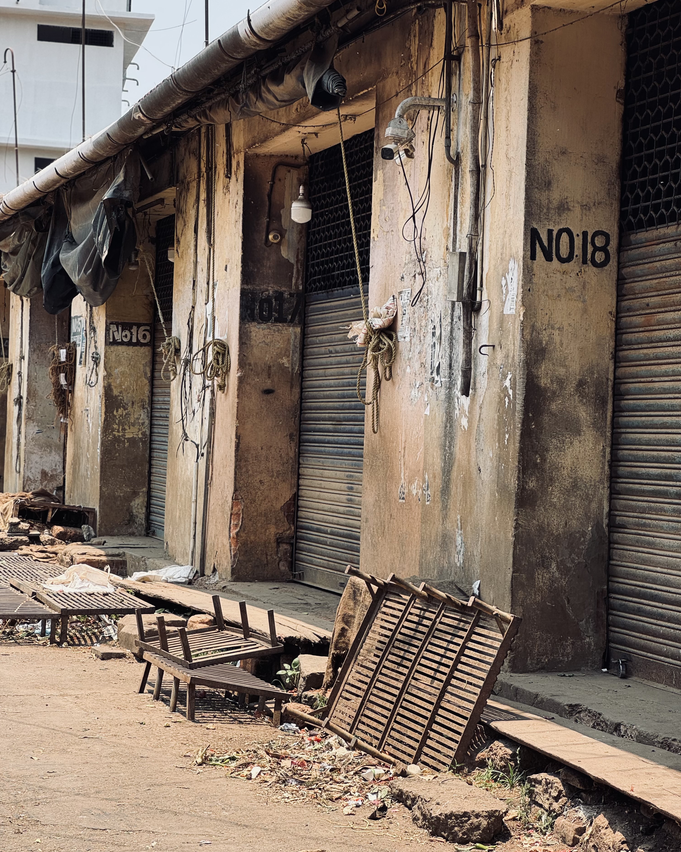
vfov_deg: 23.6
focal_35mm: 81
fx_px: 2041
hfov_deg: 18.9
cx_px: 342
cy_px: 418
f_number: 2.8
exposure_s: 1/347
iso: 25
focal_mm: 9
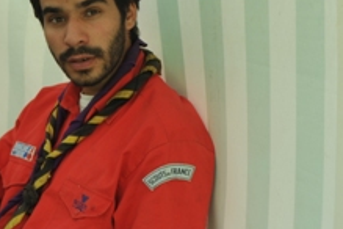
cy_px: 182
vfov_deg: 11.7
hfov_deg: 16.8
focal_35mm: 117
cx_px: -55
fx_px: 1115
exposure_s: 1/200
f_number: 5
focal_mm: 40
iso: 250
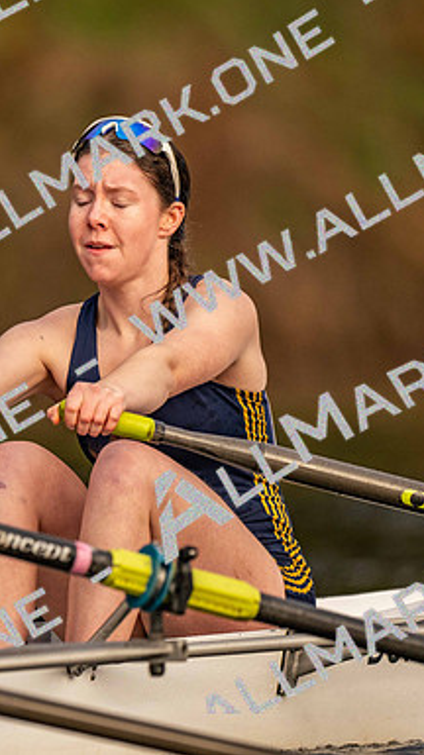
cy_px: 378
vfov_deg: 2.3
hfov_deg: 1.3
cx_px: -14
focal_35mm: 948
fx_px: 18985
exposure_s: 1/2500
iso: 1100
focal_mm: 600
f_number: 4
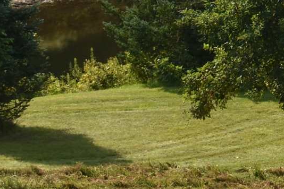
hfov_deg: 9.4
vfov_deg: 6.5
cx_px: 516
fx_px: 1633
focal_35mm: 207
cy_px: -127
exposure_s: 1/250
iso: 100
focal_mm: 24
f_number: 5
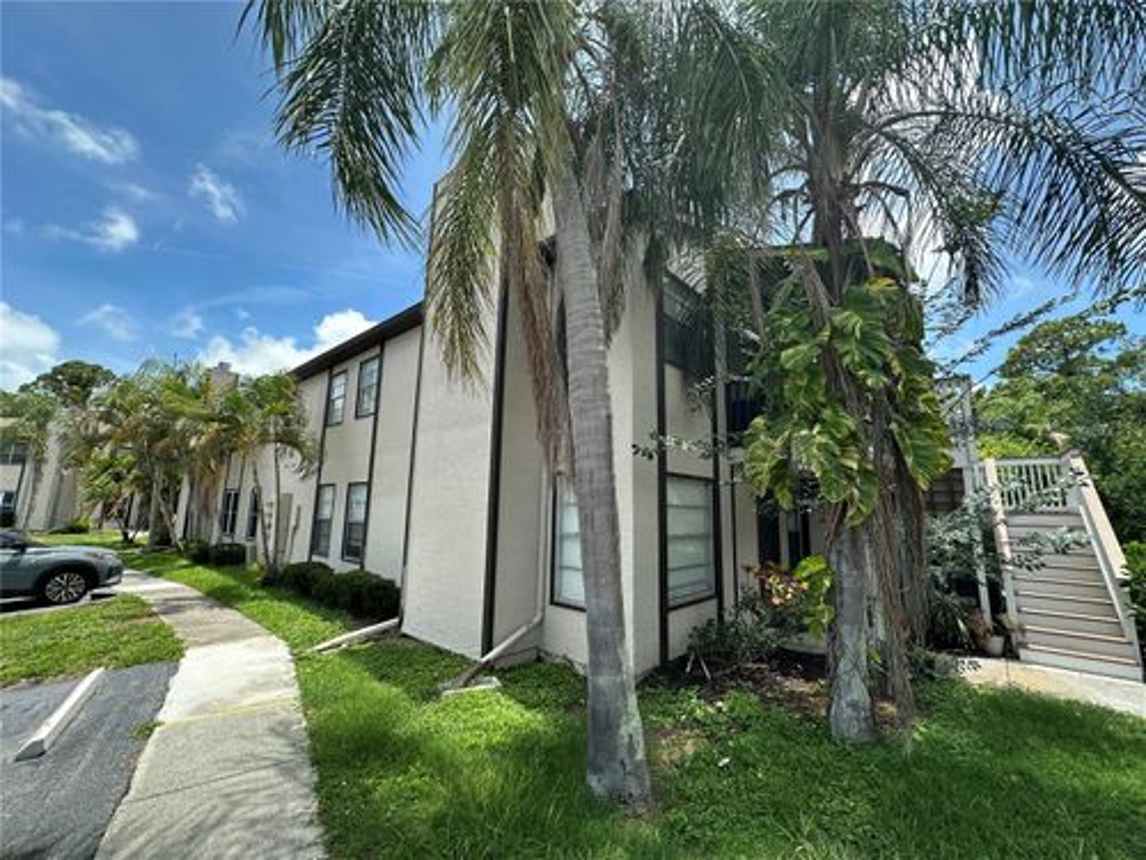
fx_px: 463
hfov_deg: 102.1
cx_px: 573
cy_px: 430
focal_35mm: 14
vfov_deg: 85.7
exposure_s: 1/754
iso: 40
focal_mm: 2.22
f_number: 2.2
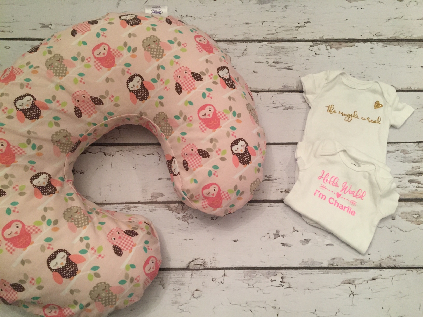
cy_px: 158
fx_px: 354
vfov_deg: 48.2
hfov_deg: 61.7
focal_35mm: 29
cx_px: 212
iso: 160
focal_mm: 4.15
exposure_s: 1/30
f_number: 2.2
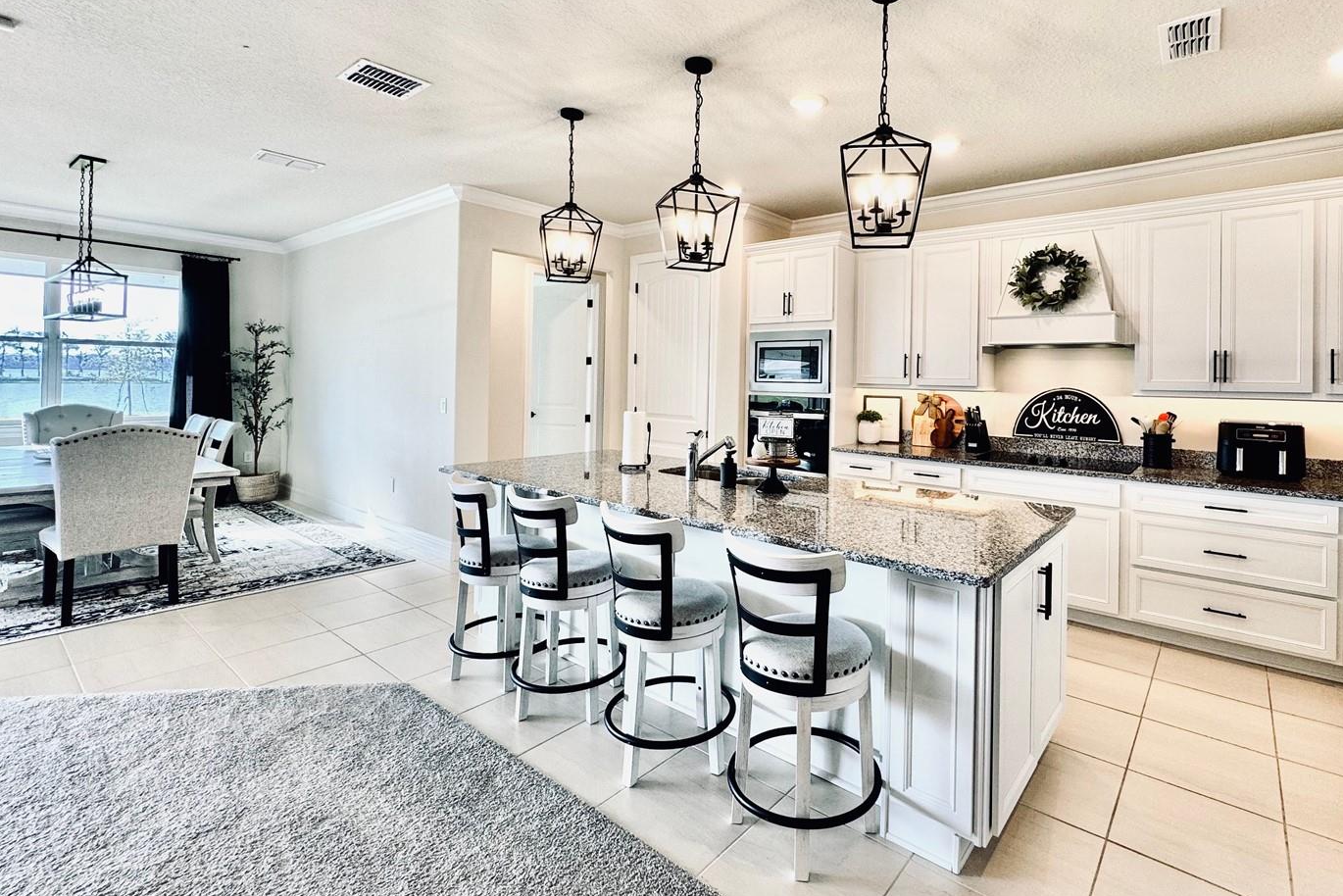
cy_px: 374
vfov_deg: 70.0
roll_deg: -1.4
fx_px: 634
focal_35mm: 17
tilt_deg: +0.0
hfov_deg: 92.7
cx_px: 767
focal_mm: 2.22
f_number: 2.2
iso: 100
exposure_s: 1/120
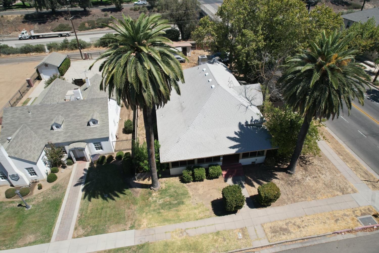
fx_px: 232
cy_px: 126
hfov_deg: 78.6
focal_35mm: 22
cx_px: 190
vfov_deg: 57.2
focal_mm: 8.38
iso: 110
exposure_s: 1/2000
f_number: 2.8
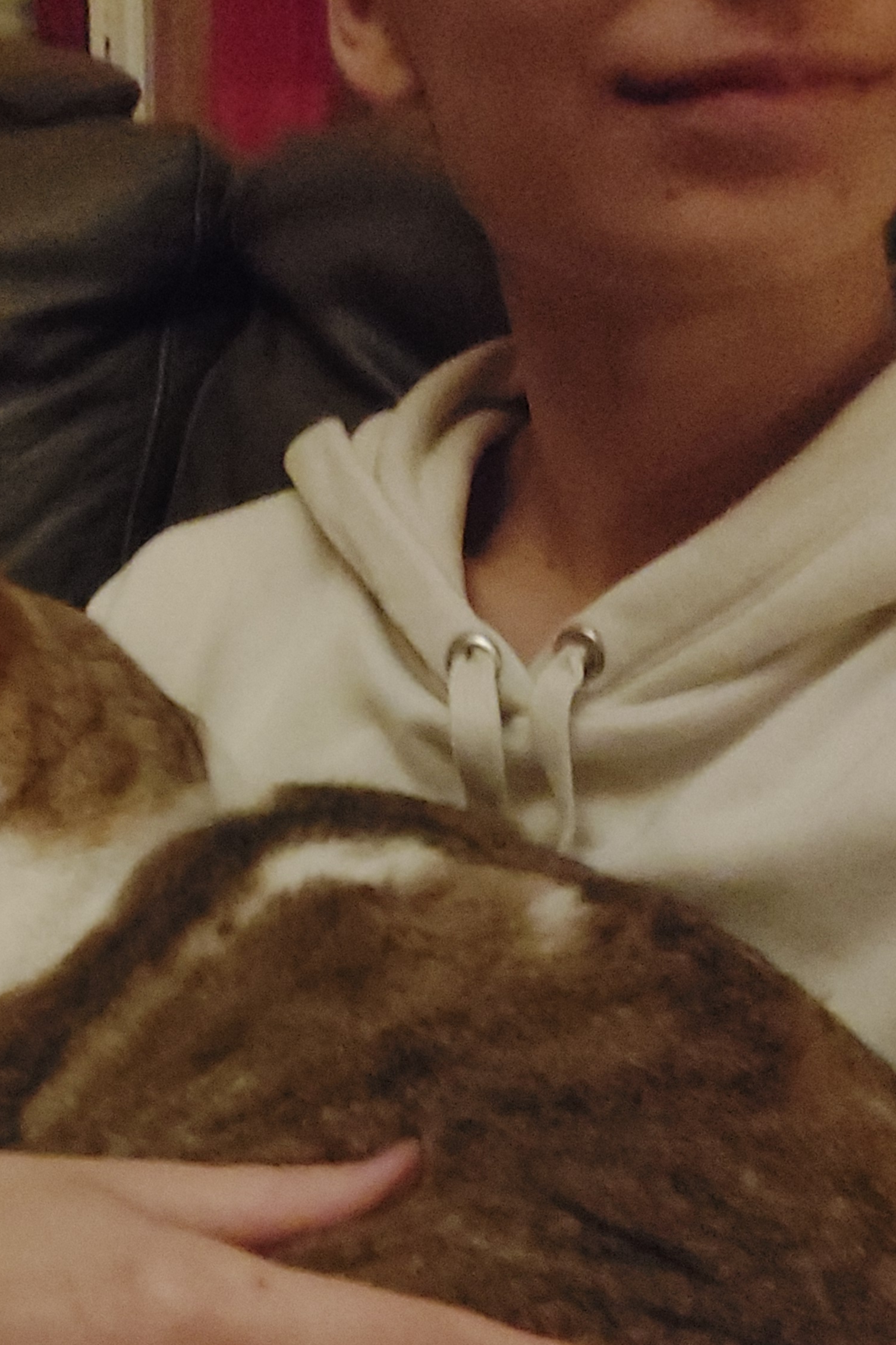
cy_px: 881
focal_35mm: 46
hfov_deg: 28.4
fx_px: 1717
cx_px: 139
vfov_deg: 42.3
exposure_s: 1/13
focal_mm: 3.72
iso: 4000
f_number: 2.2
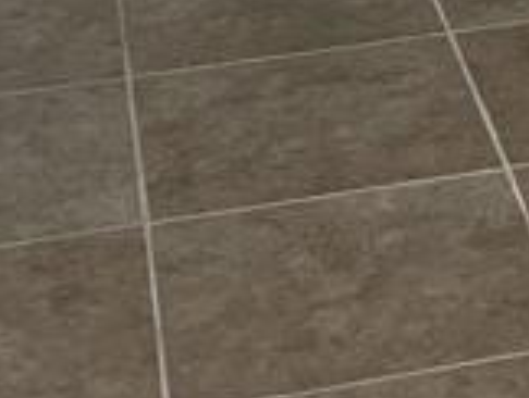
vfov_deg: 8.5
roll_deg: +0.2
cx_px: 826
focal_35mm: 158
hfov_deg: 11.9
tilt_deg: -9.3
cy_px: -610
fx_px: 2418
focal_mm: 5.1
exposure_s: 1/60
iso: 320
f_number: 1.6
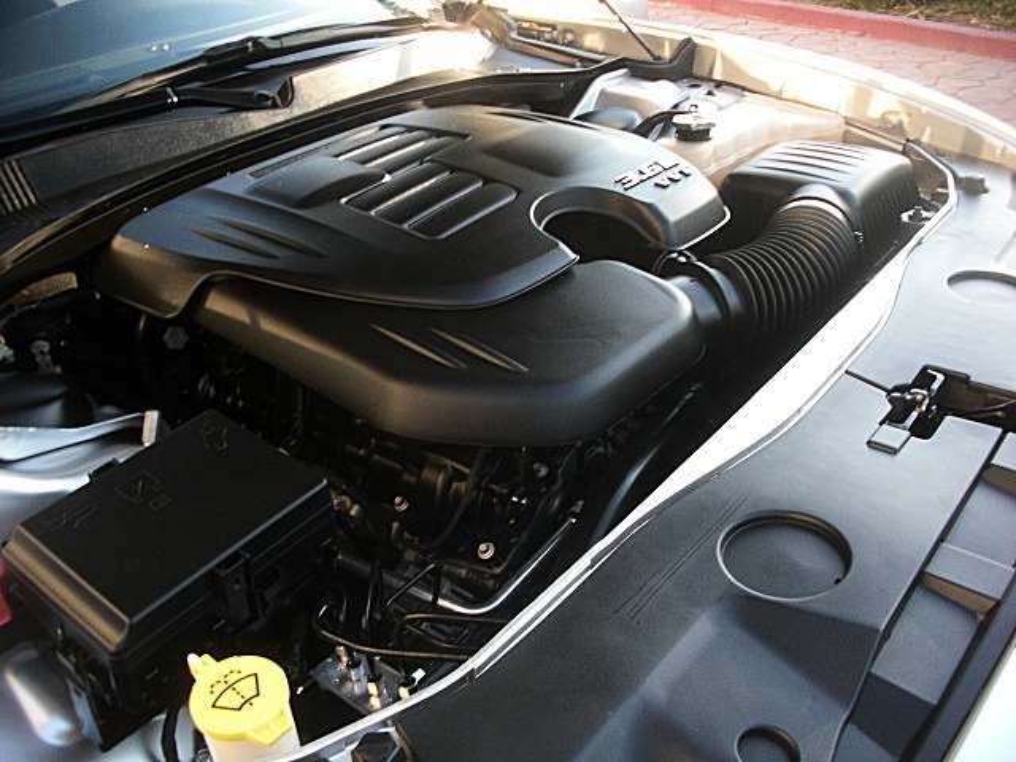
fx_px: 1057
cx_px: 508
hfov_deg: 51.4
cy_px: 381
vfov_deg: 39.7
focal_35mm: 36
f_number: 2.8
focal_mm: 6.3
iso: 100
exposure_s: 1/100
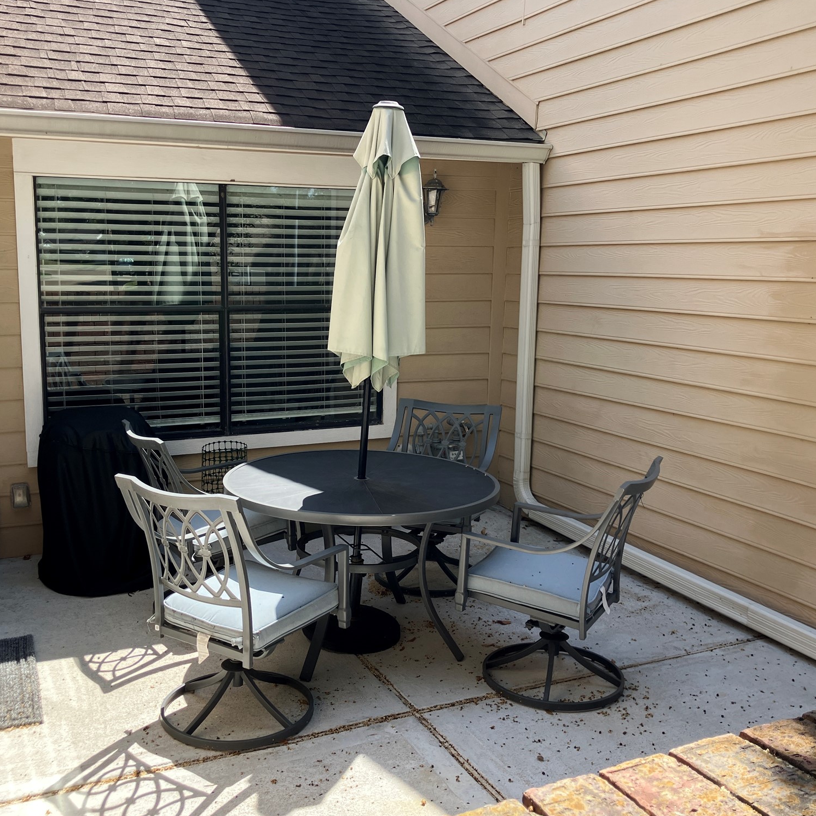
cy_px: 407
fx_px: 907
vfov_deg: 48.5
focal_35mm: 34
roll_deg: -0.6
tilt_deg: -8.2
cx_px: 366
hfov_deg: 48.4
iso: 32
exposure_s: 1/471
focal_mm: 3.99
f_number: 1.8
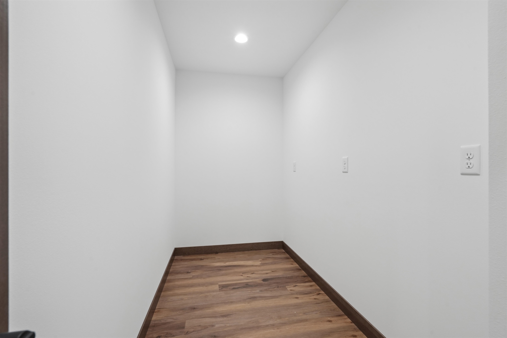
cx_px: 254
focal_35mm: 16
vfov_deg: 73.7
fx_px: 225
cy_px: 169
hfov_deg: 96.7
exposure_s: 1/20
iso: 800
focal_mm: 16
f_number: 10
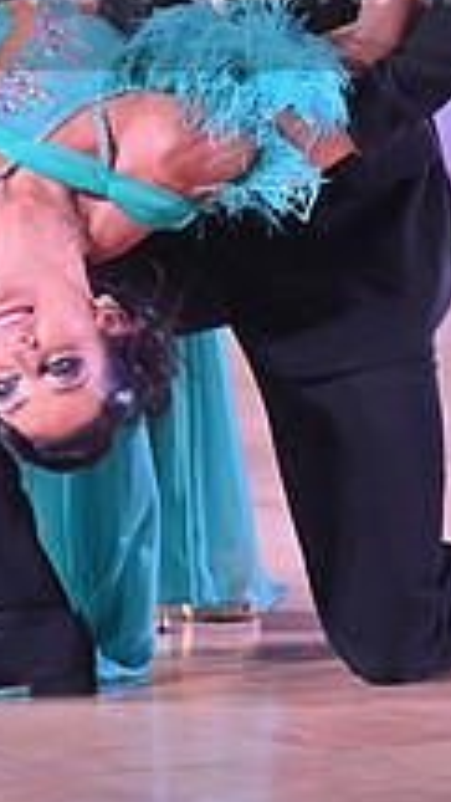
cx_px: 158
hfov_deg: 2.7
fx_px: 9606
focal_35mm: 452
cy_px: -52
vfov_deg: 4.8
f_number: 4
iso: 4000
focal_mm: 160
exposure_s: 1/400
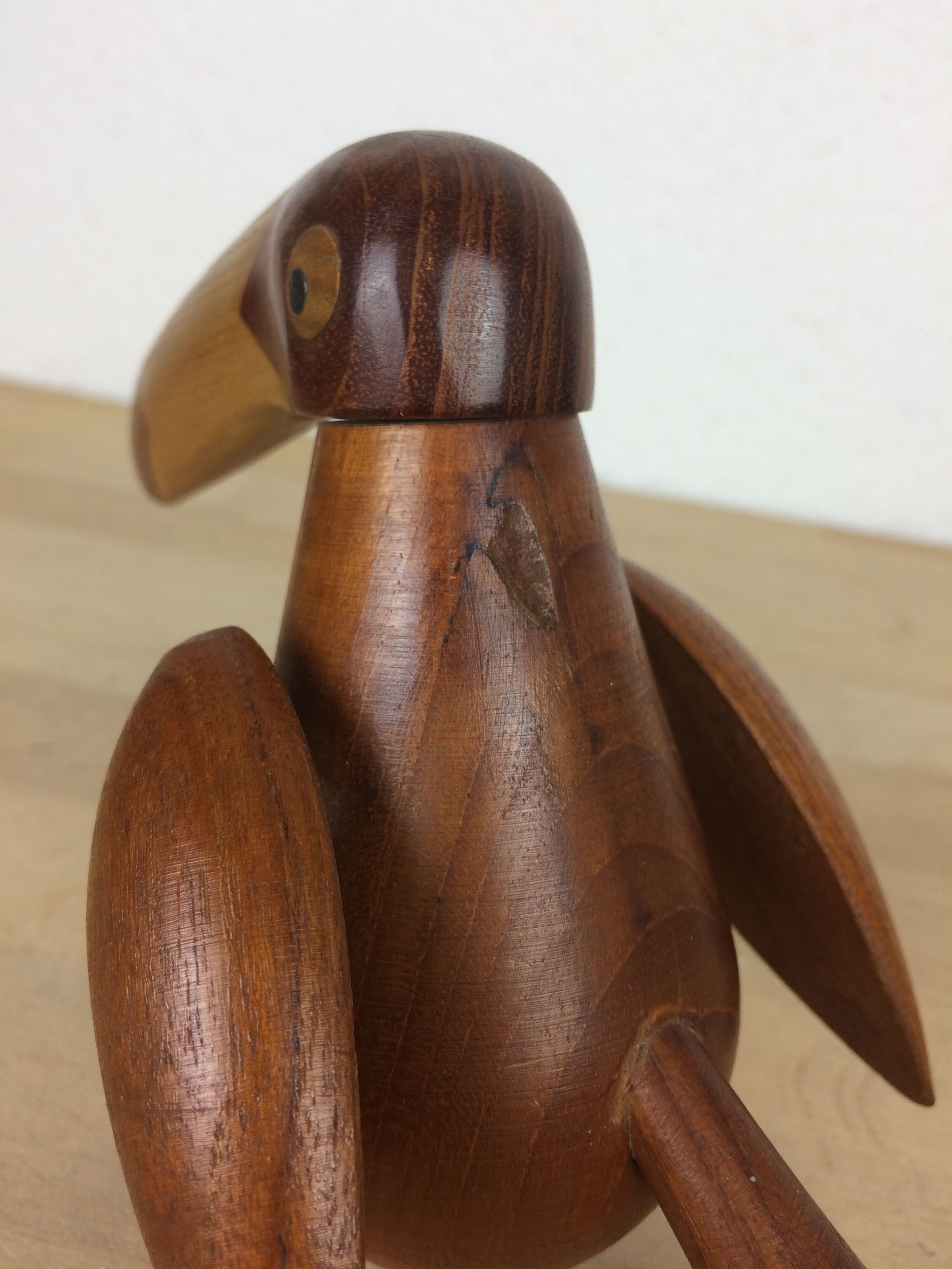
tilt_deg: -24.6
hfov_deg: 48.2
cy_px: 634
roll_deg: -6.4
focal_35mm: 29
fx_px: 1063
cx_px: 476
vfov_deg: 61.7
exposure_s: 1/50
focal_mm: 4.15
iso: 32
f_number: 2.2
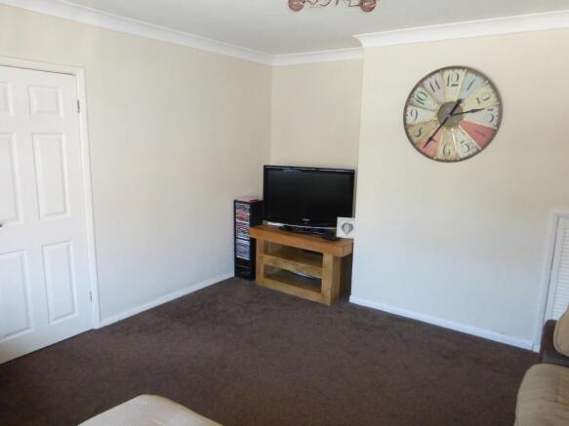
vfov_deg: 54.9
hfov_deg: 69.4
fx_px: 411
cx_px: 284
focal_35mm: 25
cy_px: 213
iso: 640
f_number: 3.3
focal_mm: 4.3
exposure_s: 1/60
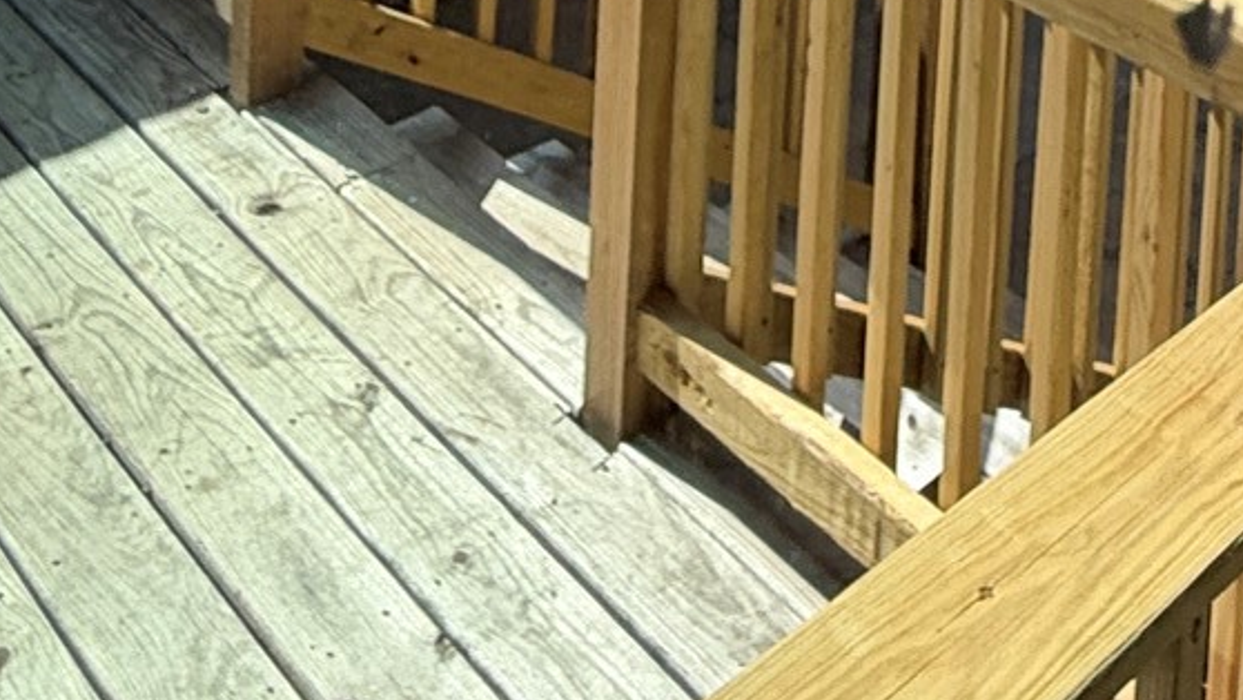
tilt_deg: -2.9
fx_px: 1846
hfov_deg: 35.3
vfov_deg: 15.3
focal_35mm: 56
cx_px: 1094
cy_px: -854
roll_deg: -2.9
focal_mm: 2.22
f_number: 2.2
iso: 40
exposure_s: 1/502
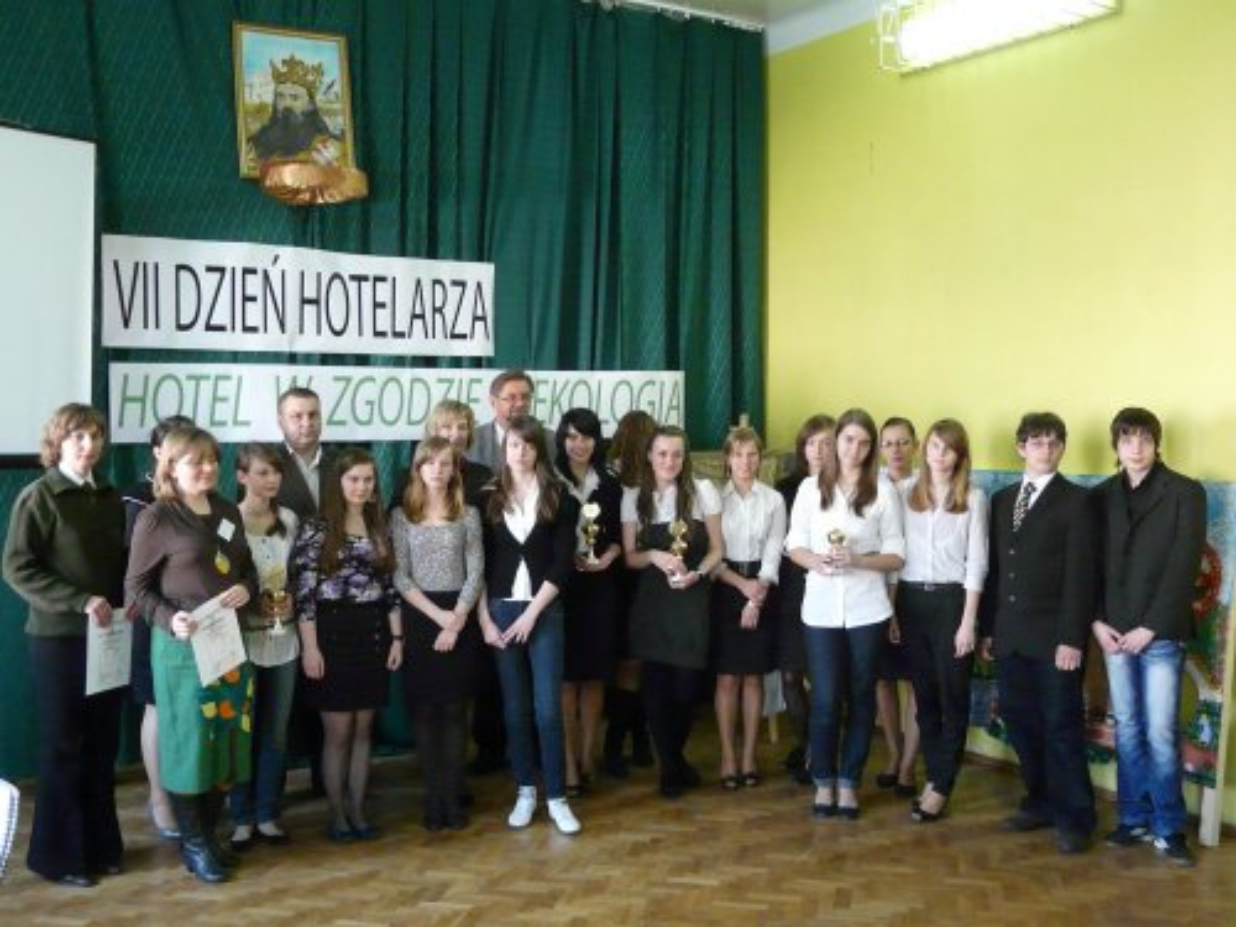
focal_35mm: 36
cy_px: 464
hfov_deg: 51.4
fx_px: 1285
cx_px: 618
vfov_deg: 39.7
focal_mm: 4.6
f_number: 2.8
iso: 400
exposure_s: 1/30
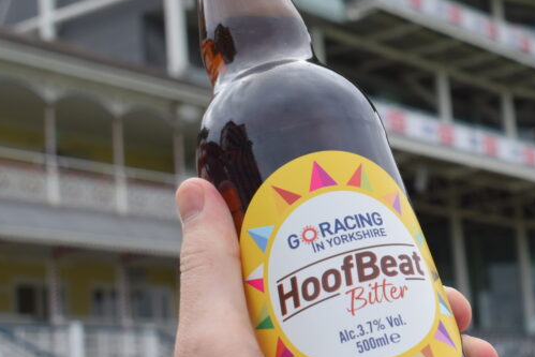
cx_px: 490
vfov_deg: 14.4
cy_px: 178
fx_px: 1412
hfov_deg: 21.0
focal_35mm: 95
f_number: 9
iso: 200
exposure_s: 1/320
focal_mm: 34
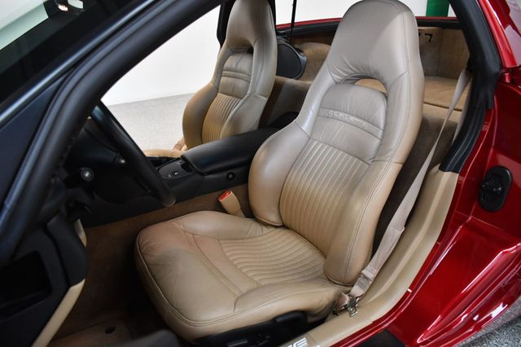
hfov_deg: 67.4
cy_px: 174
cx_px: 260
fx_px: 391
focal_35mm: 27
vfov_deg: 47.9
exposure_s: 1/125
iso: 2000
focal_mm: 18
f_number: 3.5
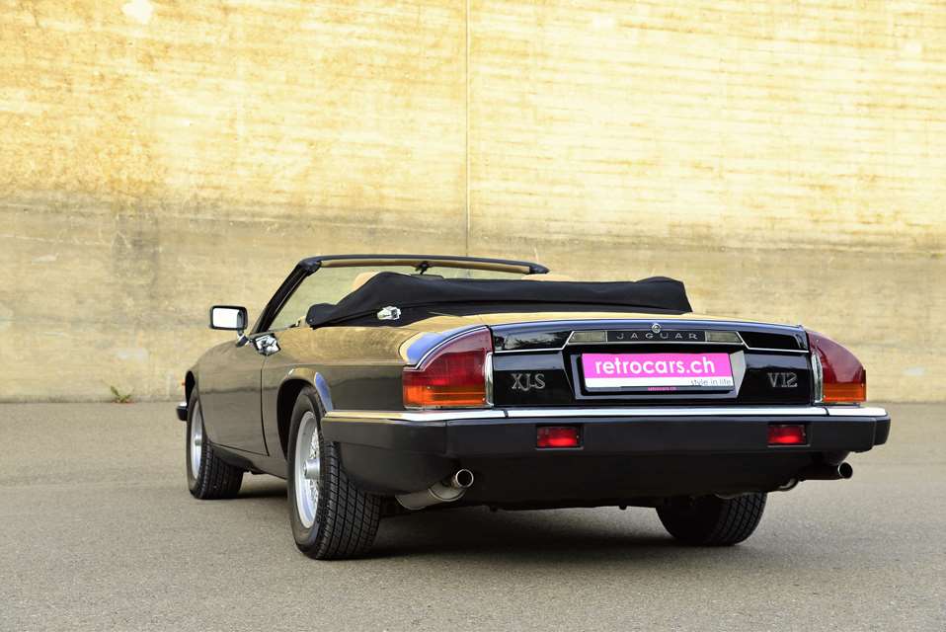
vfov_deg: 26.0
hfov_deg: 38.2
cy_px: 316
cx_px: 473
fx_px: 1367
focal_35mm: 52
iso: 200
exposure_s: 1/100
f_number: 6.3
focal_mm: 52
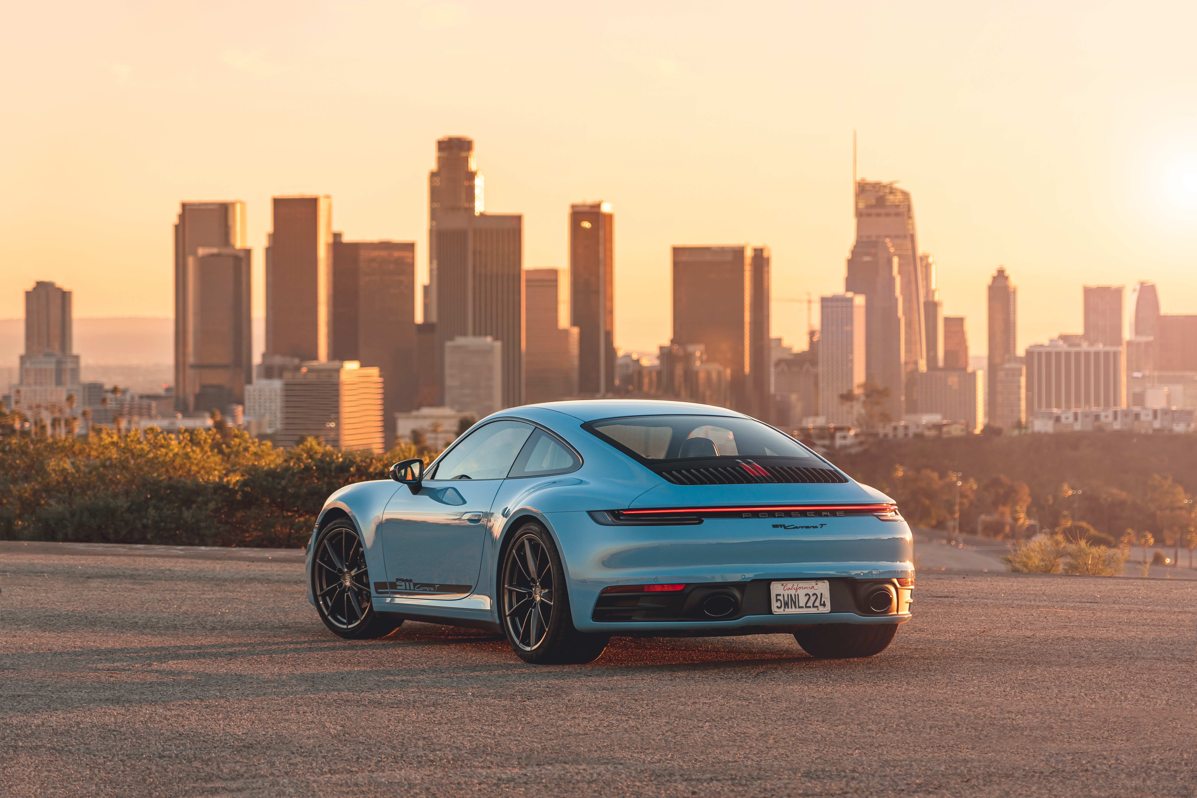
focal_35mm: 105
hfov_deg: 19.5
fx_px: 3491
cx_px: 598
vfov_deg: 13.0
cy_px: 399
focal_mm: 105
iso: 100
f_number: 4
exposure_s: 1/125
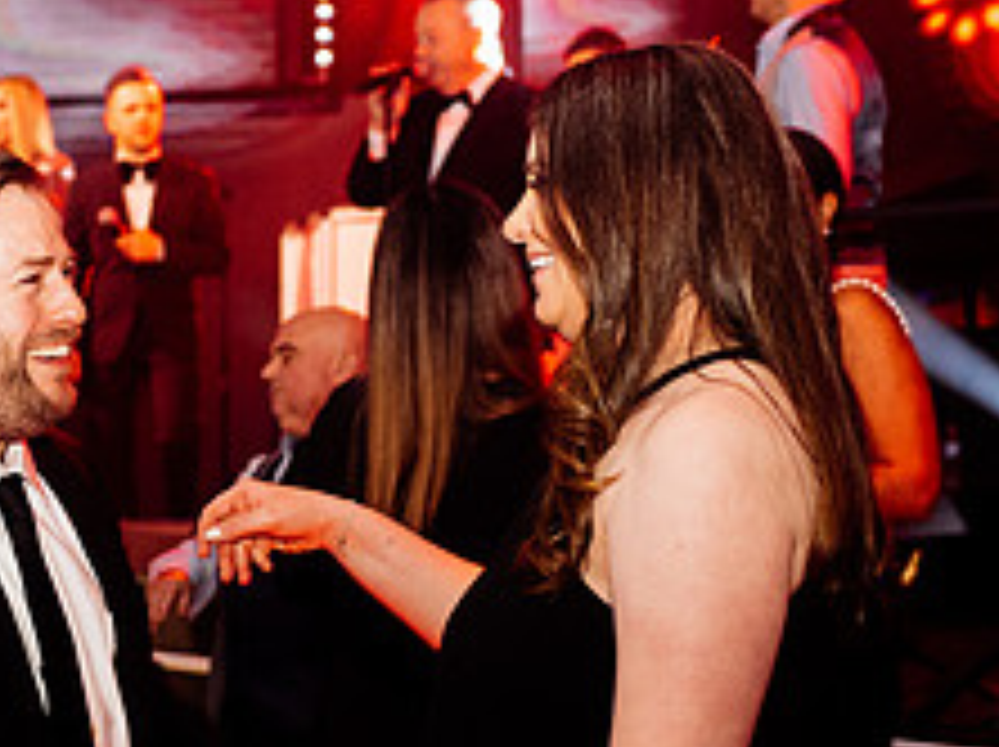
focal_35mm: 88
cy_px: 506
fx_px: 2537
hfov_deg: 21.5
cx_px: 18
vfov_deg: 16.7
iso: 2000
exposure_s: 1/200
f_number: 2.8
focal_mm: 35
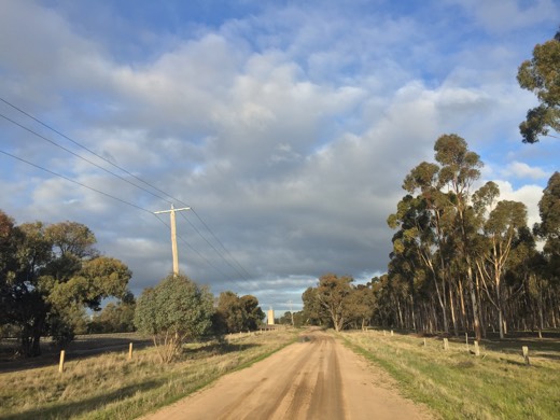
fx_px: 469
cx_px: 280
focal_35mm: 29
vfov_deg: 48.2
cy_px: 210
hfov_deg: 61.7
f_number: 2.2
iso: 32
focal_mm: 4.15
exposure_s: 1/1068
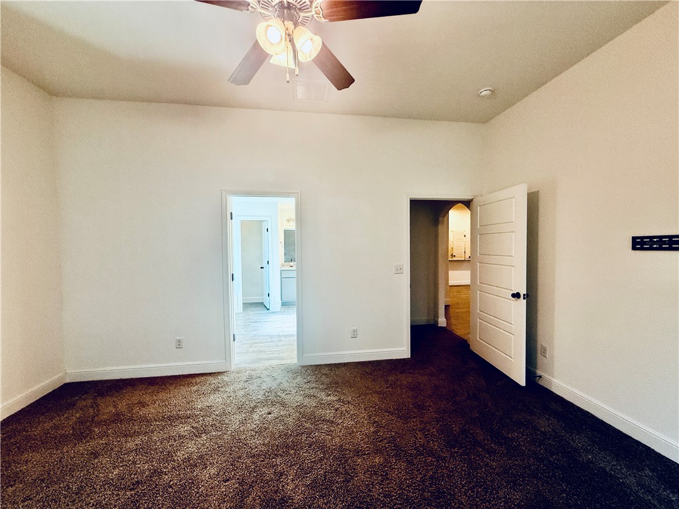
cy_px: 254
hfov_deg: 102.1
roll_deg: +0.4
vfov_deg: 85.7
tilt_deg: -1.4
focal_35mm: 14
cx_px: 340
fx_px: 275
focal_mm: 2.22
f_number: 2.2
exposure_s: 1/120
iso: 160
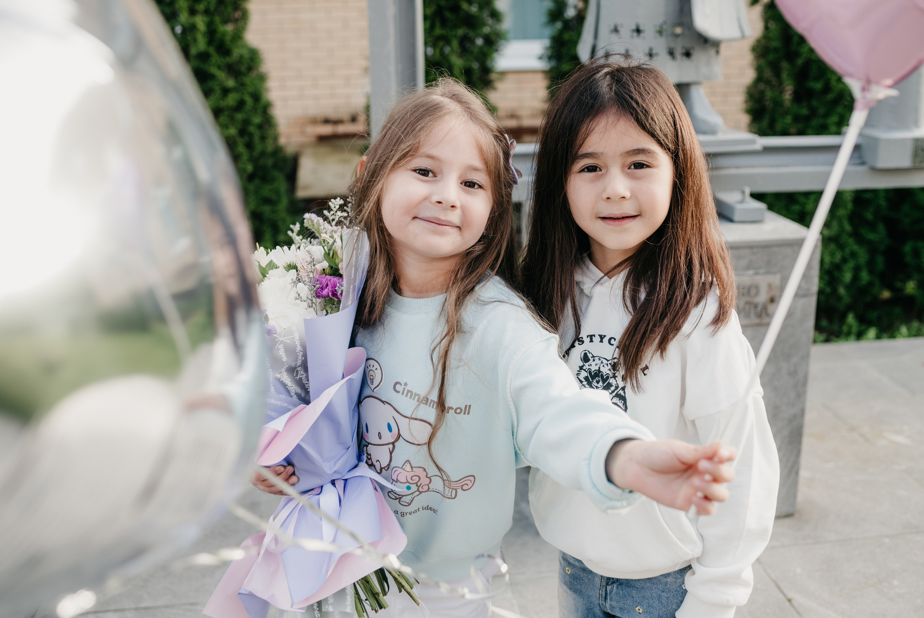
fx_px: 956
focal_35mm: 37
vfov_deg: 35.9
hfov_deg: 51.6
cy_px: 305
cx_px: 471
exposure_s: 1/400
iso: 250
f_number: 3.2
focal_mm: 35
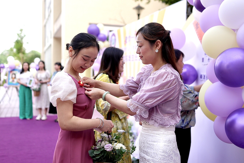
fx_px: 244
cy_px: 82
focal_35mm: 36
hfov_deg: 53.1
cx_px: 122
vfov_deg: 36.9
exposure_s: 1/1000
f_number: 1.4
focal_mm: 24
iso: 100
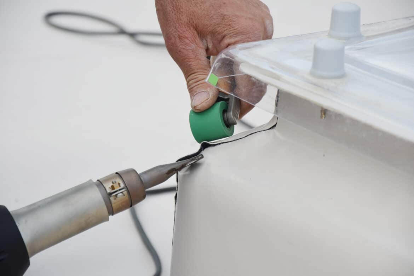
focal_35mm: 158
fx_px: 1811
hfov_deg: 13.0
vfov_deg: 8.7
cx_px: 207
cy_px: 138
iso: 125
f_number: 5.6
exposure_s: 1/400
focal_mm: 105
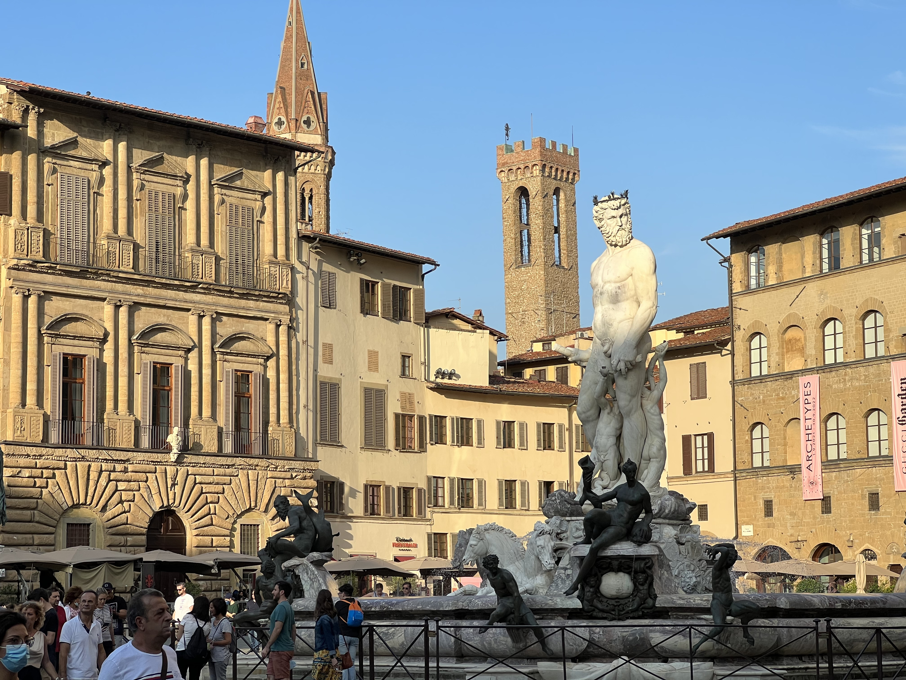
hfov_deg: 25.3
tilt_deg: +8.8
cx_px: 453
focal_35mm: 77
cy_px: 340
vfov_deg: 19.1
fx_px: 2015
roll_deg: +0.9
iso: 32
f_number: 2.8
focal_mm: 9
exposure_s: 1/392
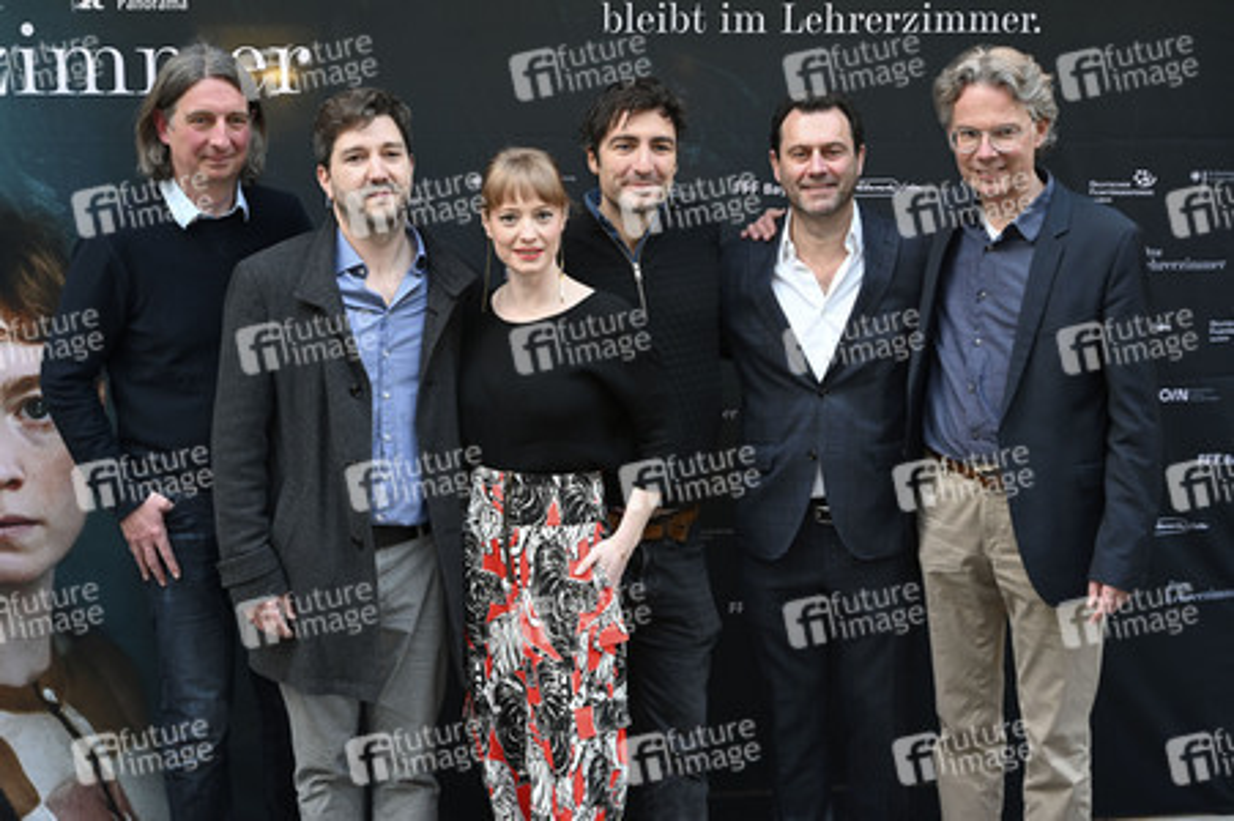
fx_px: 1713
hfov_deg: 39.6
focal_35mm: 50
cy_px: 410
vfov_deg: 27.0
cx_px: 617
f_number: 2.8
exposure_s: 1/100
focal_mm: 50
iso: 640
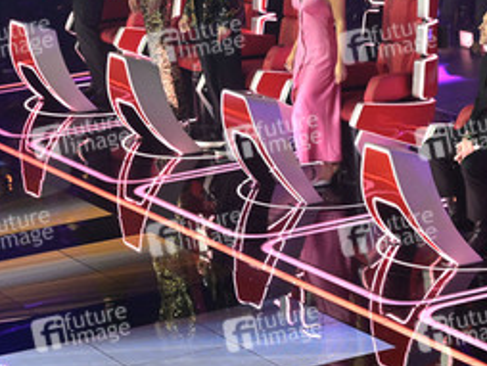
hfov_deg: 12.7
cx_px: 413
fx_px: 2183
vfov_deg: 9.6
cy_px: 90
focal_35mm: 155
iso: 6400
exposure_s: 1/250
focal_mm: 91
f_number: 5.6
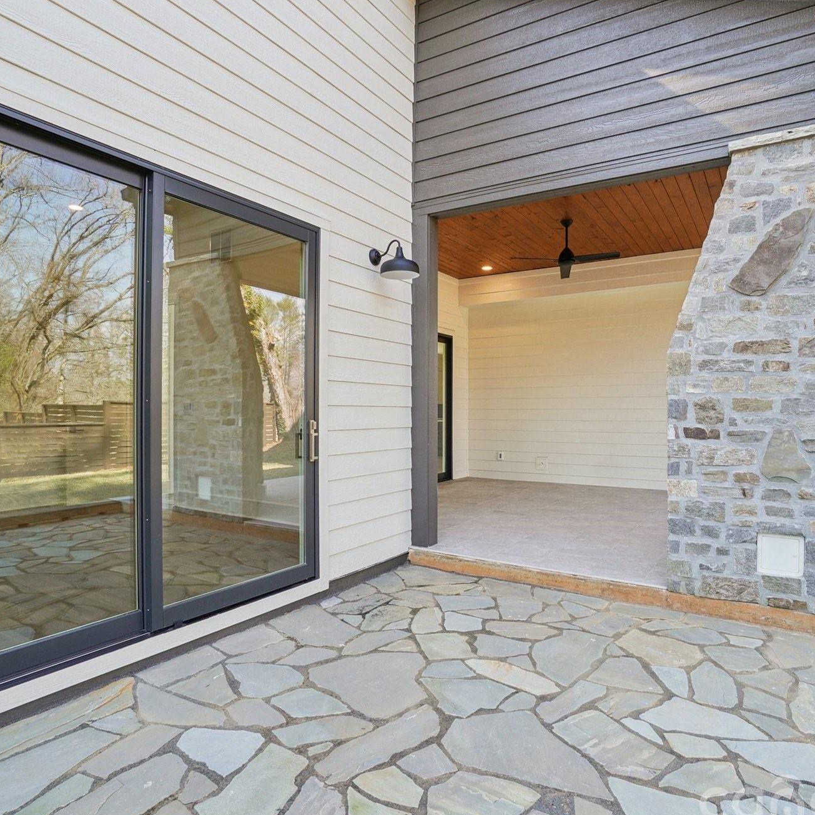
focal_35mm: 20
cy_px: 425
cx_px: 436
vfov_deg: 74.8
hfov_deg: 74.7
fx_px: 533
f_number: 8
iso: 100
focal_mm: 10
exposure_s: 1/30
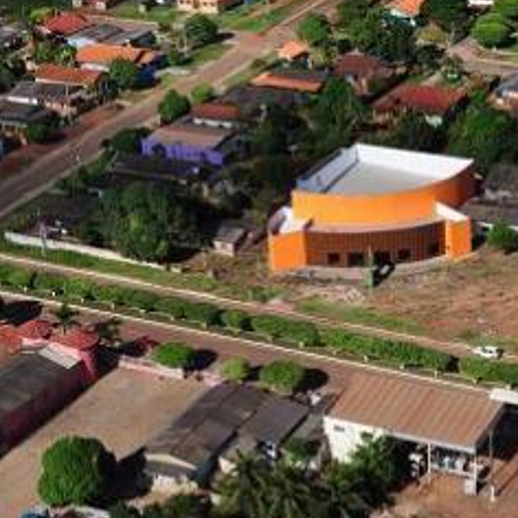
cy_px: 155
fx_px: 1458
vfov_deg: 20.0
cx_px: 415
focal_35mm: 86
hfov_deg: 19.9
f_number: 11
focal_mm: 25
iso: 200
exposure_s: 1/500
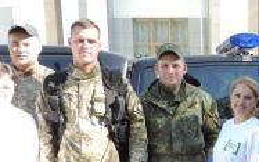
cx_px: 222
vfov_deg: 20.6
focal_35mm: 61
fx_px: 431
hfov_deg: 32.2
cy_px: 163
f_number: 3
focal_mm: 4.3
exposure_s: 1/125
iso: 80
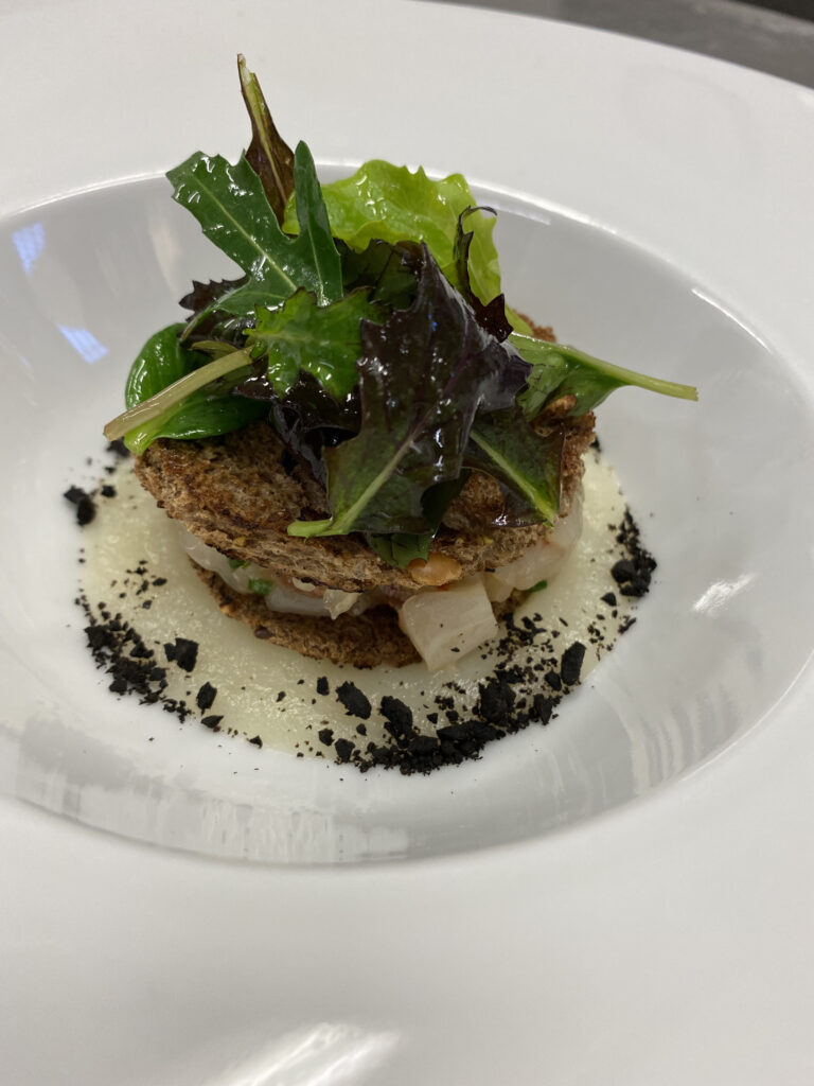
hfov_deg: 53.1
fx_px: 815
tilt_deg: -46.8
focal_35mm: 26
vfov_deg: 67.3
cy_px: 543
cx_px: 407
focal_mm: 4.25
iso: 100
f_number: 1.8
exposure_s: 1/100
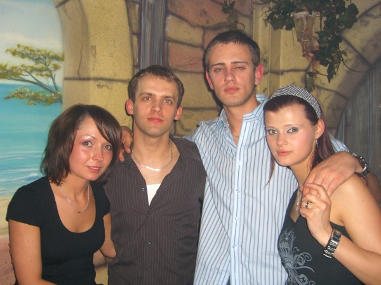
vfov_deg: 37.7
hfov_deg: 49.0
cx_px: 190
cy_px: 142
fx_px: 418
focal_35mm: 38
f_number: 2.8
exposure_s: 1/60
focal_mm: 7.9
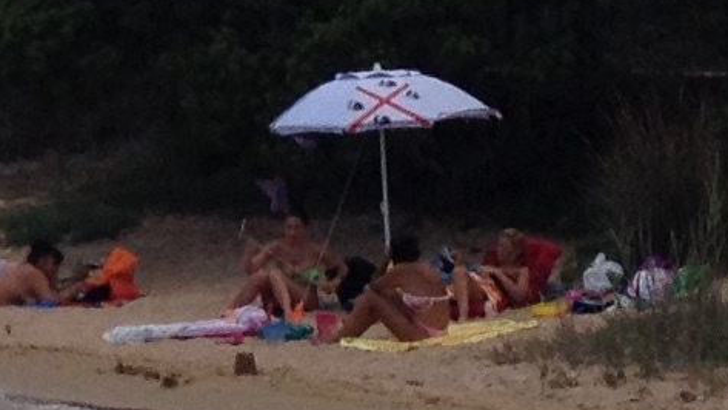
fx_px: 5077
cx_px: -839
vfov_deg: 4.6
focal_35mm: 263
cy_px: -31
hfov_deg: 7.8
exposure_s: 1/2404
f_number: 2.4
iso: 50
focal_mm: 4.28
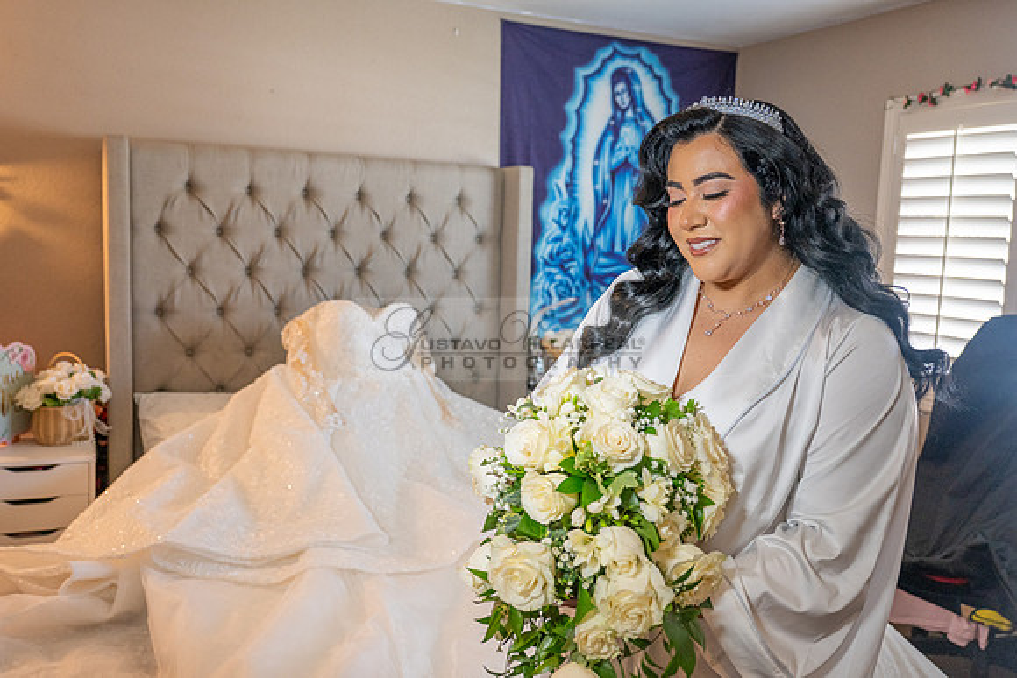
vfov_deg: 41.8
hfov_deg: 59.6
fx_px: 888
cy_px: 339
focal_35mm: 31
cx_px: 489
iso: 800
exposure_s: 1/200
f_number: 3.2
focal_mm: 28
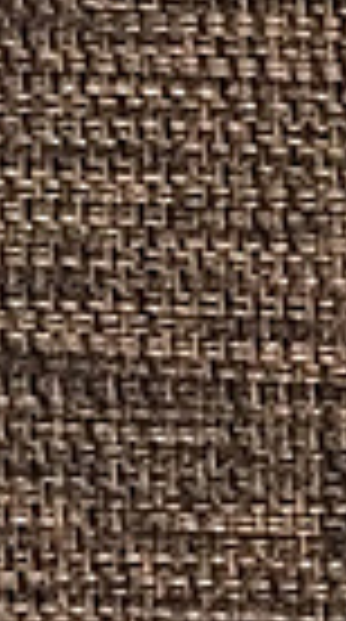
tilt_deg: -89.5
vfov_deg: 14.6
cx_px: 1330
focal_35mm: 147
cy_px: 464
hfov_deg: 6.7
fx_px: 2412
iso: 200
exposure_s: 1/30
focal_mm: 4.15
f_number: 2.2
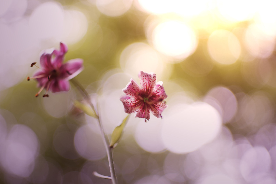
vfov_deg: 32.6
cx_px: 143
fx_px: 314
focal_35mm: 41
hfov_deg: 47.4
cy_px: 101
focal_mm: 35
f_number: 1.2
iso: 160
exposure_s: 1/125
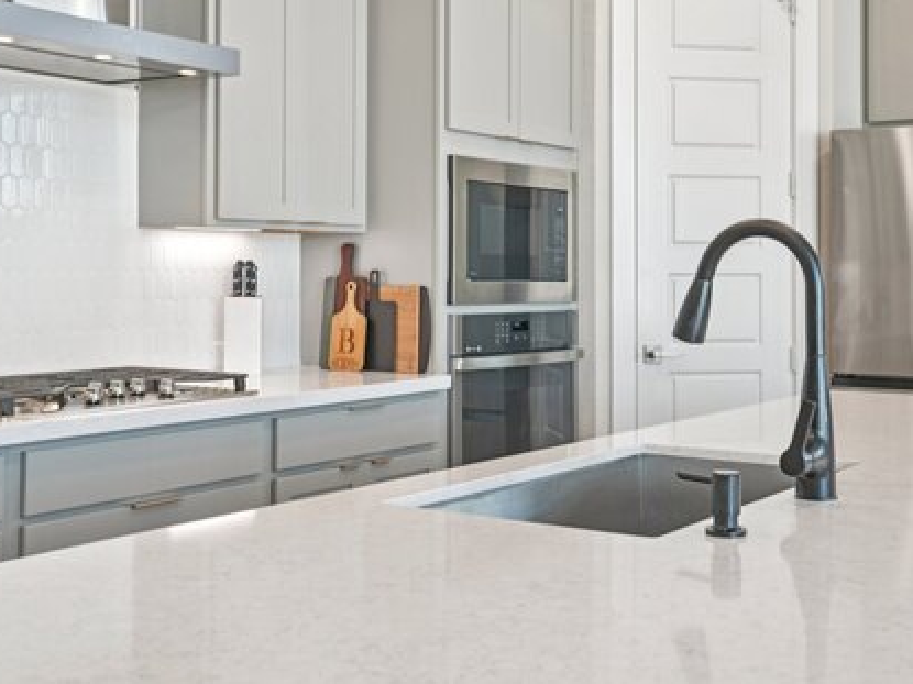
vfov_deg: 29.6
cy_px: 294
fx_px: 1292
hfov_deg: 38.8
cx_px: 530
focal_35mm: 49
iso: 400
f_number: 8
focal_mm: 33
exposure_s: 1/20
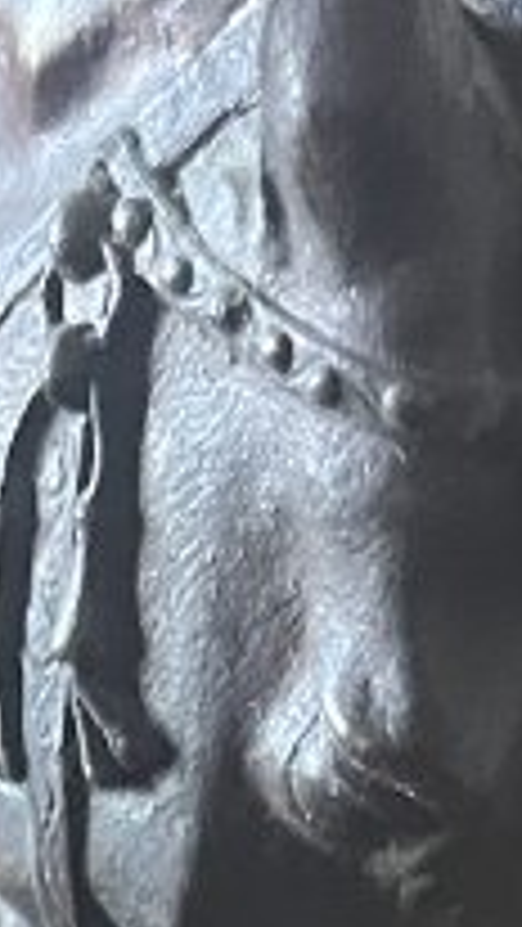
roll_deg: -2.0
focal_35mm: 165
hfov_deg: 7.2
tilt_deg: -15.4
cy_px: 1953
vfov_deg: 11.5
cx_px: -392
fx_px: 4057
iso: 500
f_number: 1.6
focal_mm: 5.1
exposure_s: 1/50
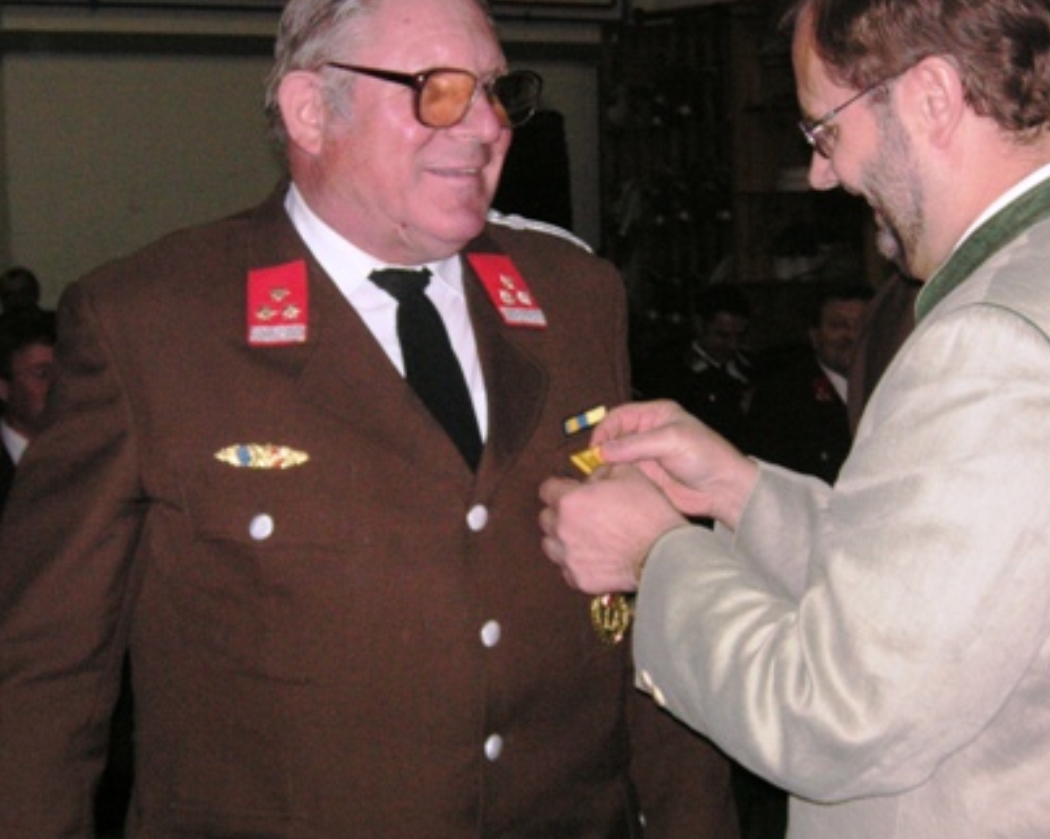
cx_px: 438
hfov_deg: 26.7
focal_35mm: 71
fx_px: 2205
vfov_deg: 21.5
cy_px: 440
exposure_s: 1/60
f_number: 3.9
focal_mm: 10.2
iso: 160
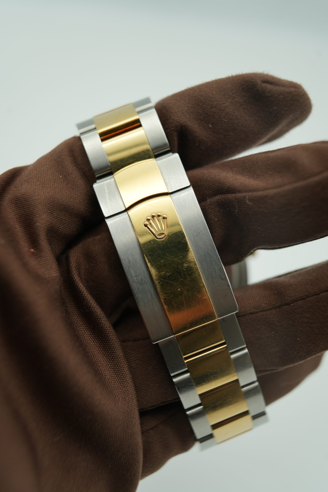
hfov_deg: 37.9
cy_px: 246
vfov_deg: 54.4
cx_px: 164
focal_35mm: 35
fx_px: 478
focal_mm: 35
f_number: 5
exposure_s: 1/250
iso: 400
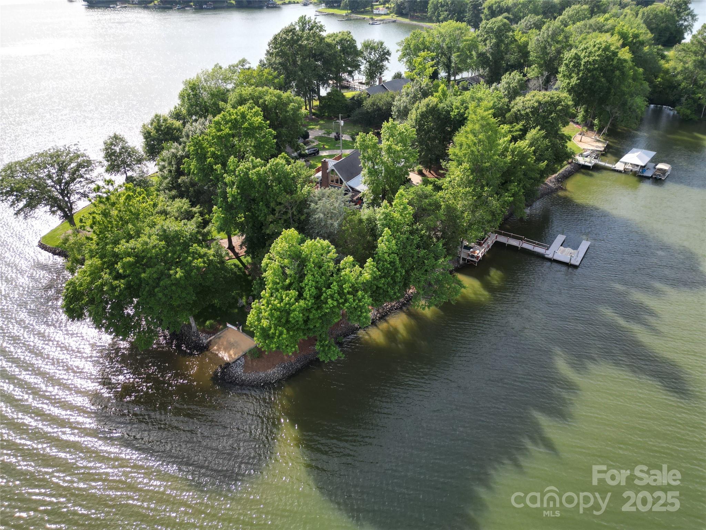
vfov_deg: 56.8
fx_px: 489
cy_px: 265
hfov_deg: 71.6
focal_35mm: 24
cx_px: 353
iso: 100
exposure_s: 1/80
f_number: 1.7
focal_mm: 6.72
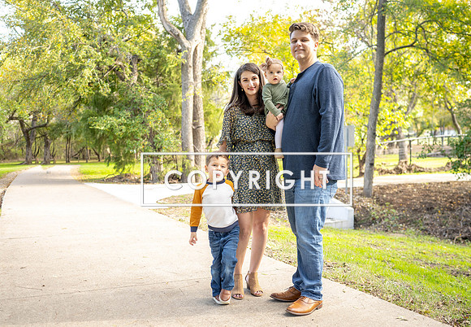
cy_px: 164
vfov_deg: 37.8
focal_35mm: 36
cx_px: 226
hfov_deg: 52.6
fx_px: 476
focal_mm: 35
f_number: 2.8
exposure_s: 1/100
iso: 160
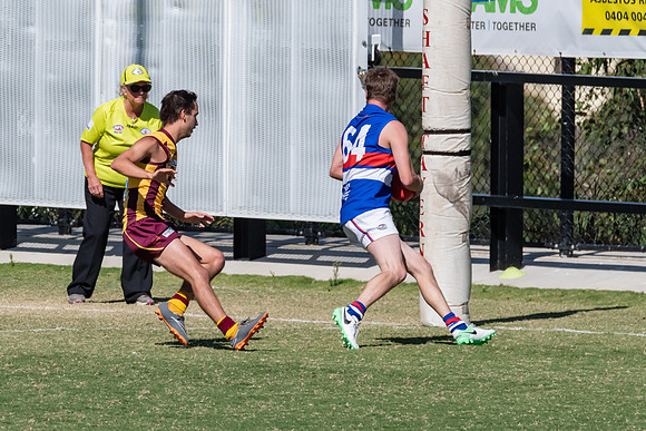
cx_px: 228
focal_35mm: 1077
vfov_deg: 1.3
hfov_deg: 1.9
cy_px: 248
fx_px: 19336
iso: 1000
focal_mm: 550
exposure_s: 1/2000
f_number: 14
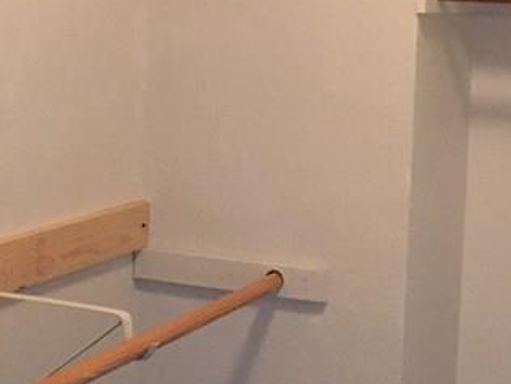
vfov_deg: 15.6
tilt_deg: -5.7
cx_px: 272
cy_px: 92
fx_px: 1388
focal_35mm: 94
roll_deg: -3.8
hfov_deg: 20.9
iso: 250
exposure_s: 1/25
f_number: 2.2
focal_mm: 4.15
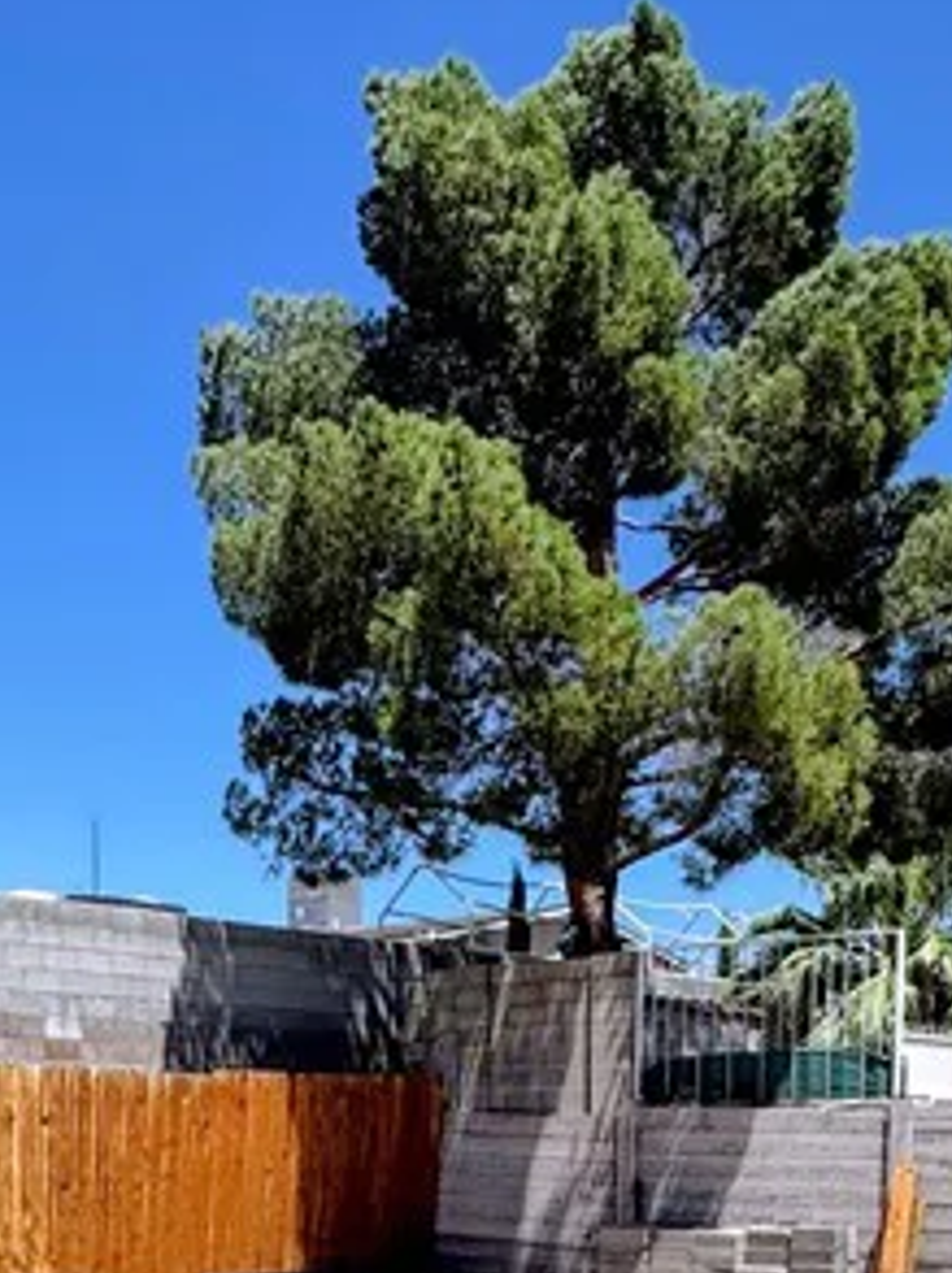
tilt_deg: -5.9
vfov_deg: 34.9
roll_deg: +1.5
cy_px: 1308
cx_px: 339
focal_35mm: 49
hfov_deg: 29.5
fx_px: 1801
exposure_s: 1/3390
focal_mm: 2.22
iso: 50
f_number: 2.2
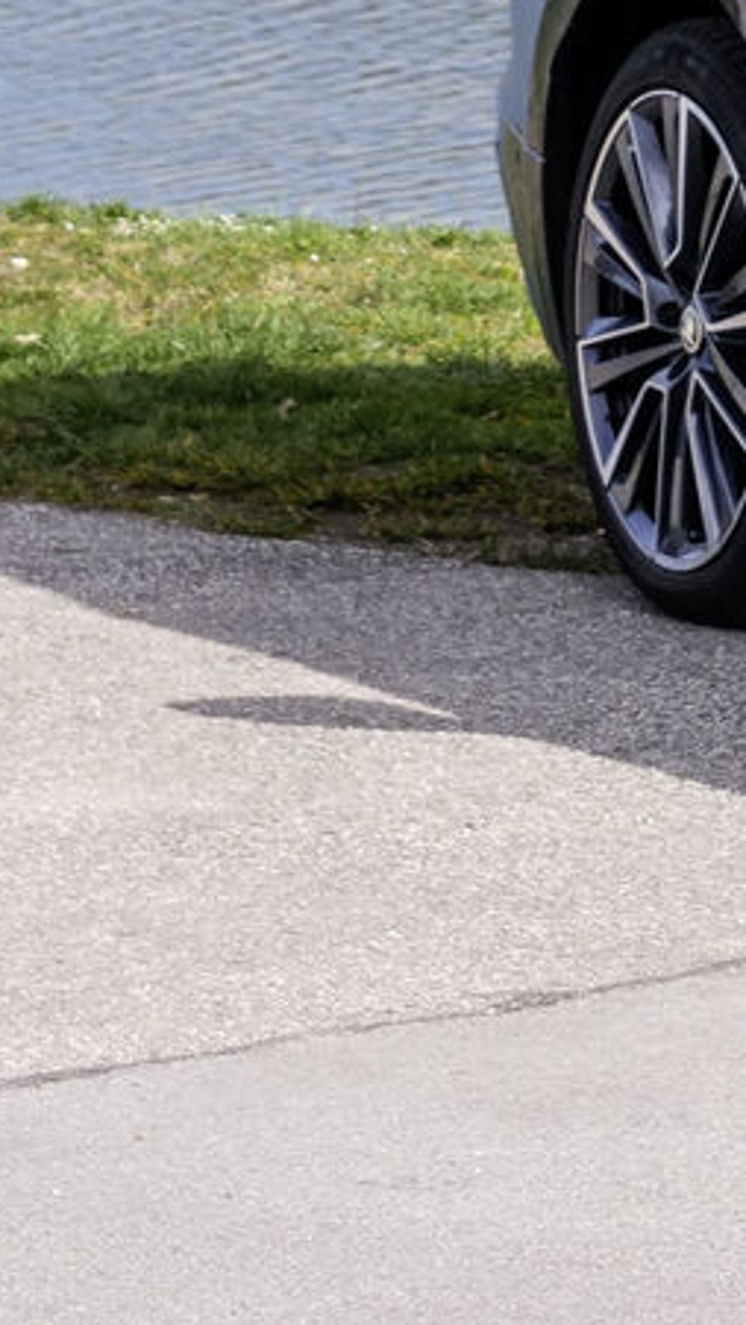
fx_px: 10751
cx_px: 1909
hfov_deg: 3.9
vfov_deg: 7.0
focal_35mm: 306
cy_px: -56
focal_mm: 44
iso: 200
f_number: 5.6
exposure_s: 1/320
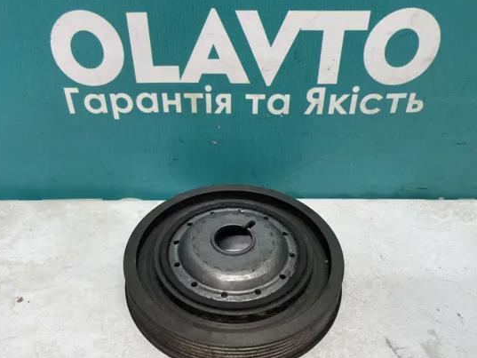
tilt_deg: -36.6
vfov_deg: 45.4
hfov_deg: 58.3
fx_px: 427
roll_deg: +2.5
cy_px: 189
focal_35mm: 31
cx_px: 221
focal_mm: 4.2
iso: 100
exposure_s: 1/100
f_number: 1.6
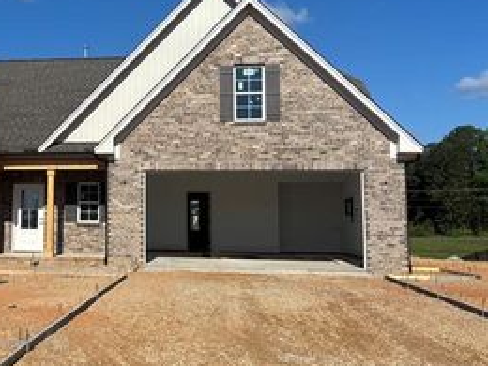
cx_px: 88
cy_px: 144
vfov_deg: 29.0
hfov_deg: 36.7
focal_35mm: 50
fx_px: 705
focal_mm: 5.96
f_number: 1.6
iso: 50
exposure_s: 1/5618
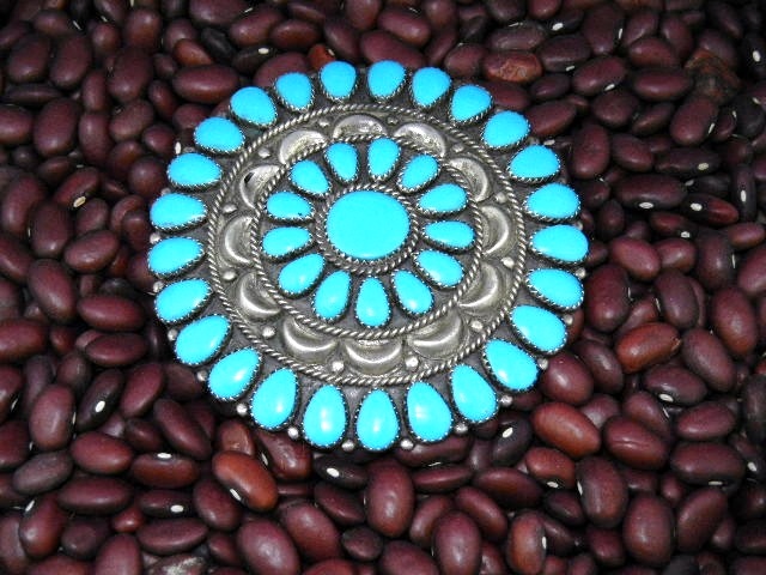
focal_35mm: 59
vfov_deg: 24.8
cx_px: 383
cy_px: 288
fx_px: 1306
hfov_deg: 32.7
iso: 800
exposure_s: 1/30
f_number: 8
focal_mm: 10.6
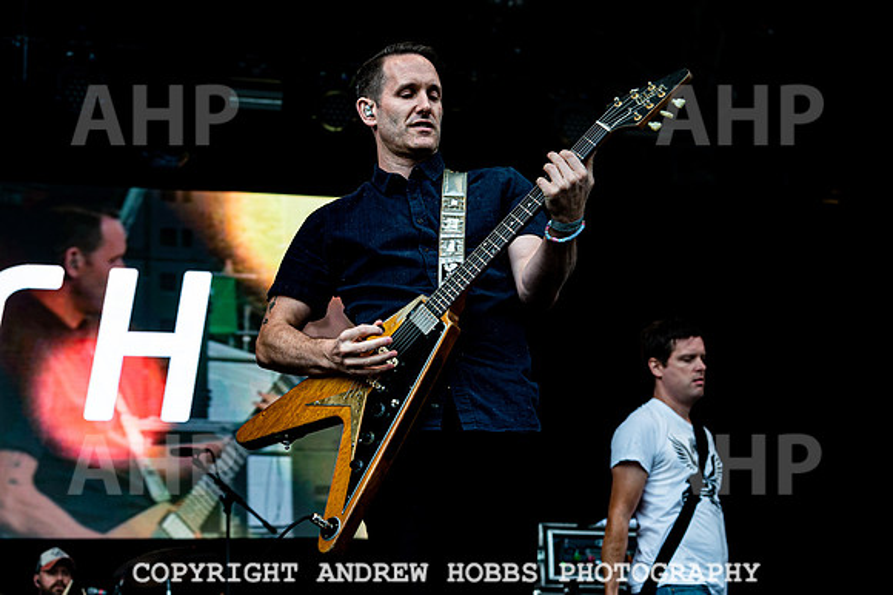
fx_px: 1735
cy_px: 298
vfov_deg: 19.4
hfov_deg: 28.9
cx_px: 446
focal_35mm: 70
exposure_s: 1/500
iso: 640
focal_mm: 70
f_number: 5
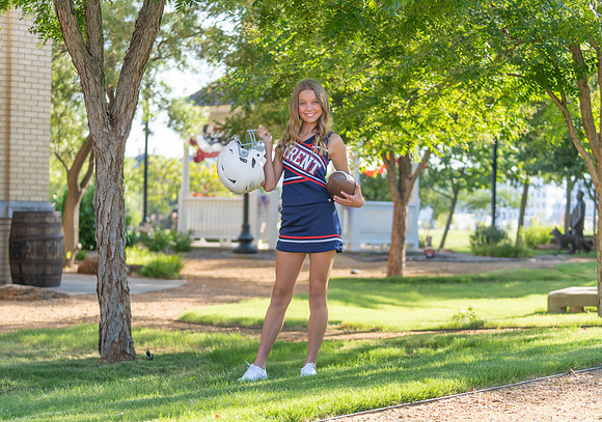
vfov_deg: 16.8
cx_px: 293
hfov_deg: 23.8
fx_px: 1425
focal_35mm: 84
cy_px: 244
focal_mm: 70
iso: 100
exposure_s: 1/320
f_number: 2.8
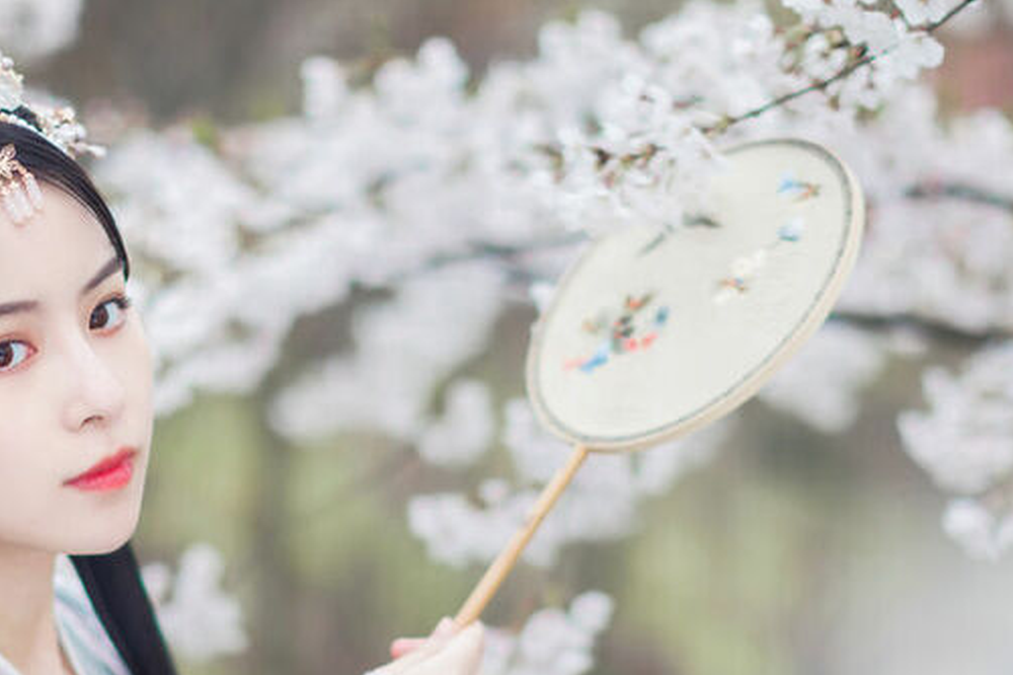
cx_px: 462
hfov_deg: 19.8
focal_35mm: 103
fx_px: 2897
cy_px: 561
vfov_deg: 13.2
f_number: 1.4
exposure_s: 1/1250
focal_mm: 50
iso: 200
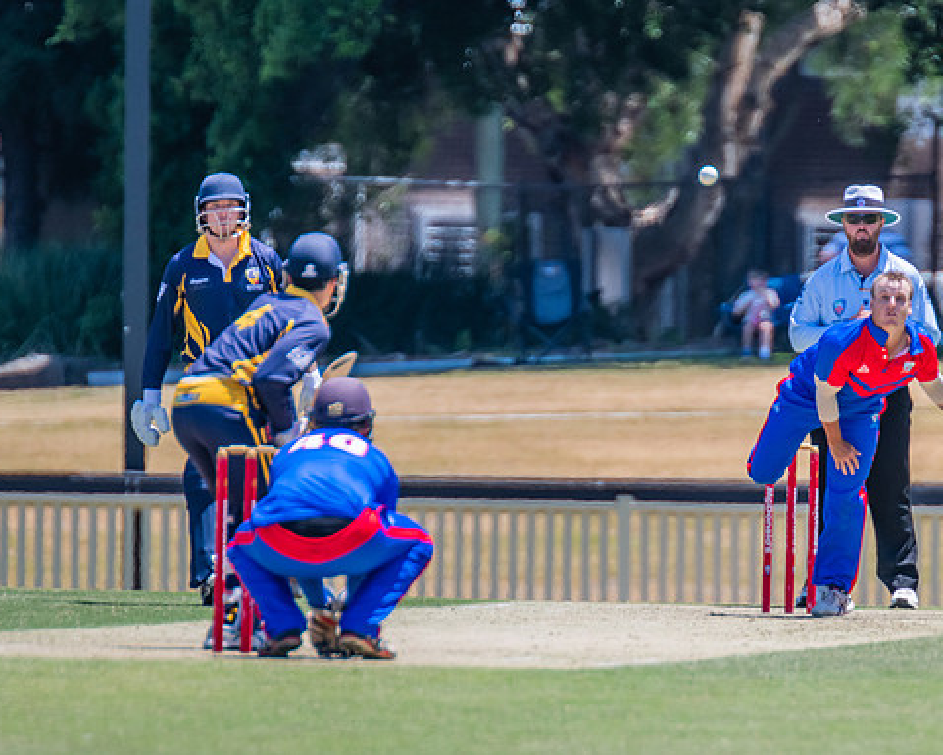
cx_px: 775
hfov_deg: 2.0
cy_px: 479
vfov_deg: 1.6
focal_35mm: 972
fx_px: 27133
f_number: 5.6
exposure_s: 1/2000
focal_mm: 600
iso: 640
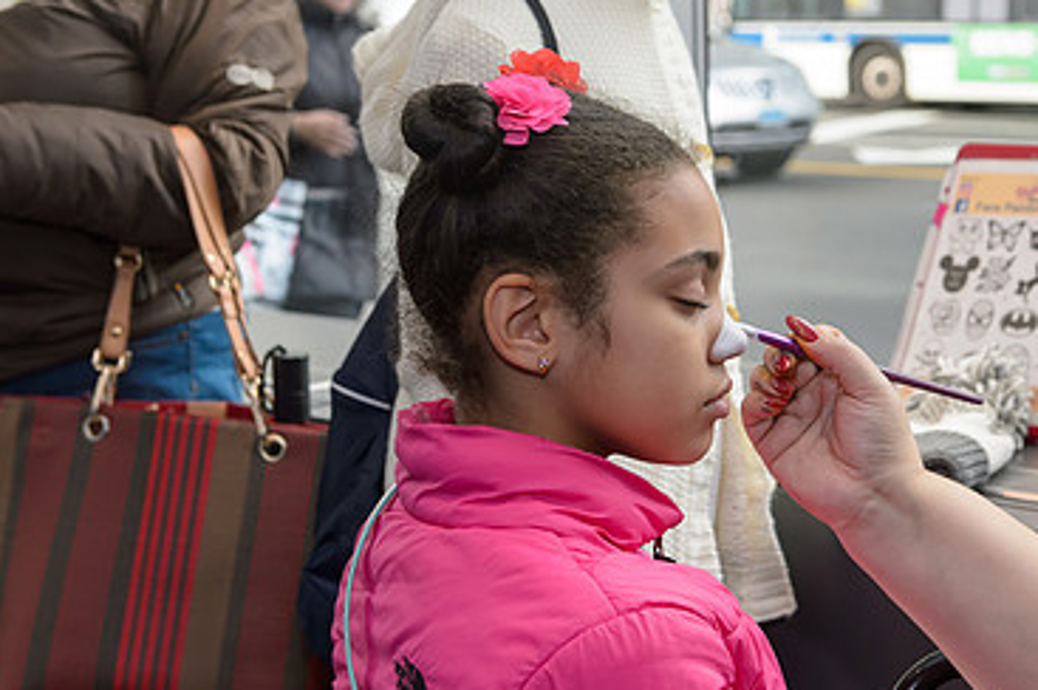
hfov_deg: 25.4
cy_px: 212
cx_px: 761
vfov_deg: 17.2
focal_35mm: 79
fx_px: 2276
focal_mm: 50
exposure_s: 1/160
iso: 800
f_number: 4.5
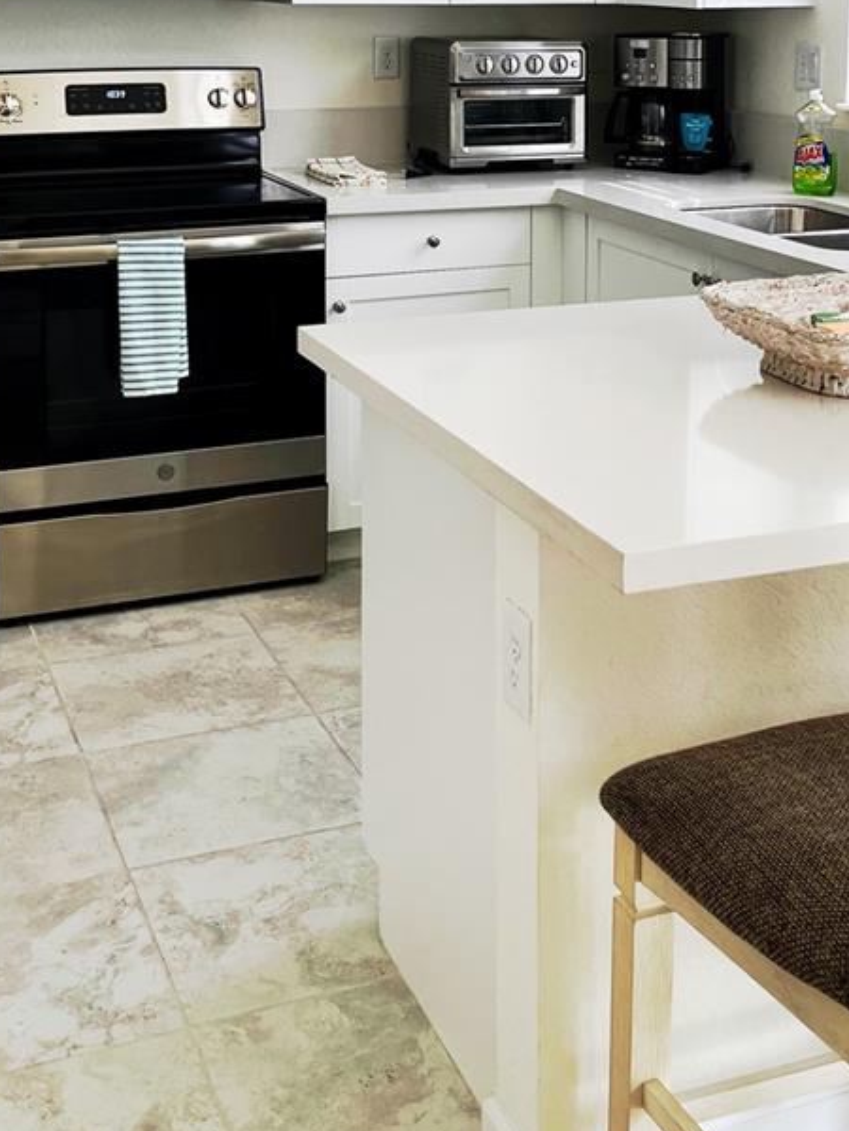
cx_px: 524
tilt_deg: -6.0
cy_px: 113
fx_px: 1700
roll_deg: +1.0
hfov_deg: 27.9
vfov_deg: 34.7
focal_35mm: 52
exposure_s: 1/140
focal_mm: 5.1
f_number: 1.6
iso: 64
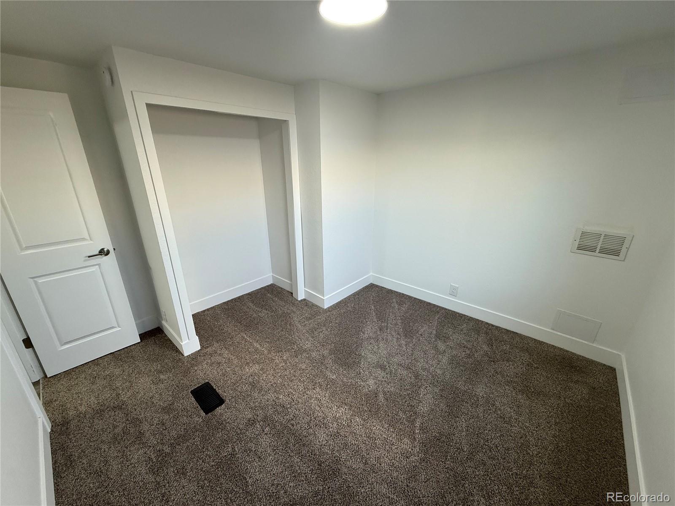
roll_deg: -0.2
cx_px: 338
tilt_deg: -18.4
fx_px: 273
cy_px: 253
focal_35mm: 14
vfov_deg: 85.7
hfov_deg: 102.1
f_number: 2.2
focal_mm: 2.22
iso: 125
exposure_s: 1/120
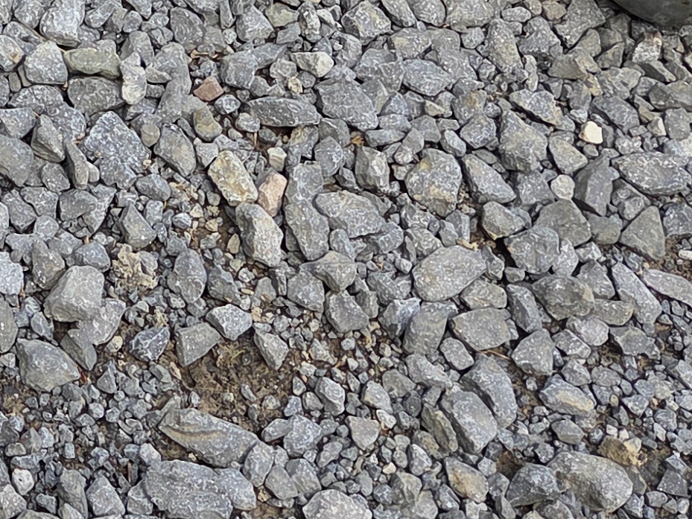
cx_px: -369
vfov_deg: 13.9
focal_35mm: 99
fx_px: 1979
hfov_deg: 17.6
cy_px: -291
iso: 80
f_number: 1.8
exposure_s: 1/1011
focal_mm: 5.4
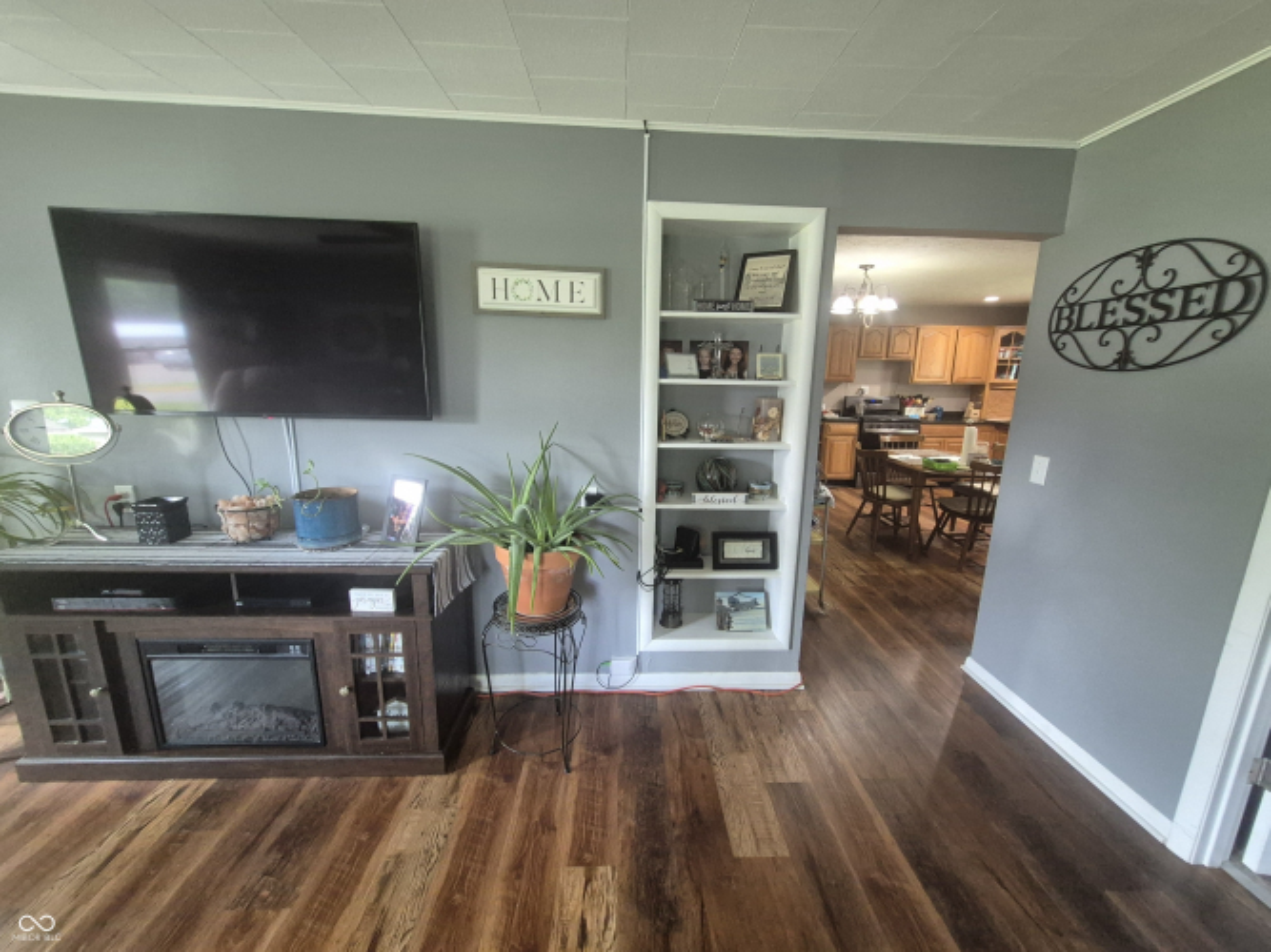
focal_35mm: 13
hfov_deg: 106.2
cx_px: 636
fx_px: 477
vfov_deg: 89.9
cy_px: 476
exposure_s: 1/60
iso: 640
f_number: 2.2
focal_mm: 1.74
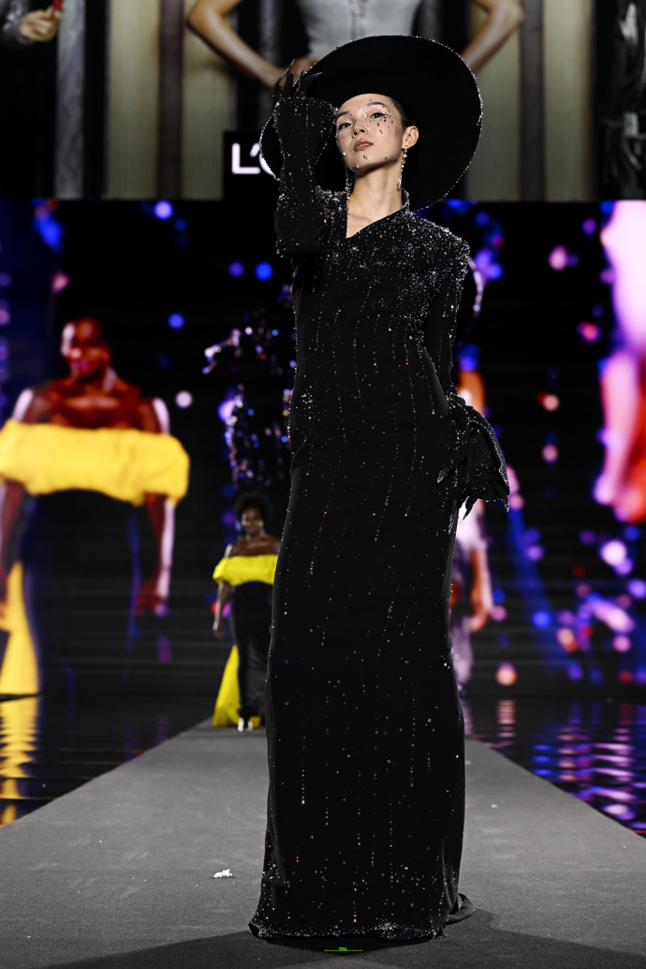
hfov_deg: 19.5
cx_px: 323
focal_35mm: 70
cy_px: 484
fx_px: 1884
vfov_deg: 28.8
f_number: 5
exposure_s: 1/640
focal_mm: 70
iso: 1600
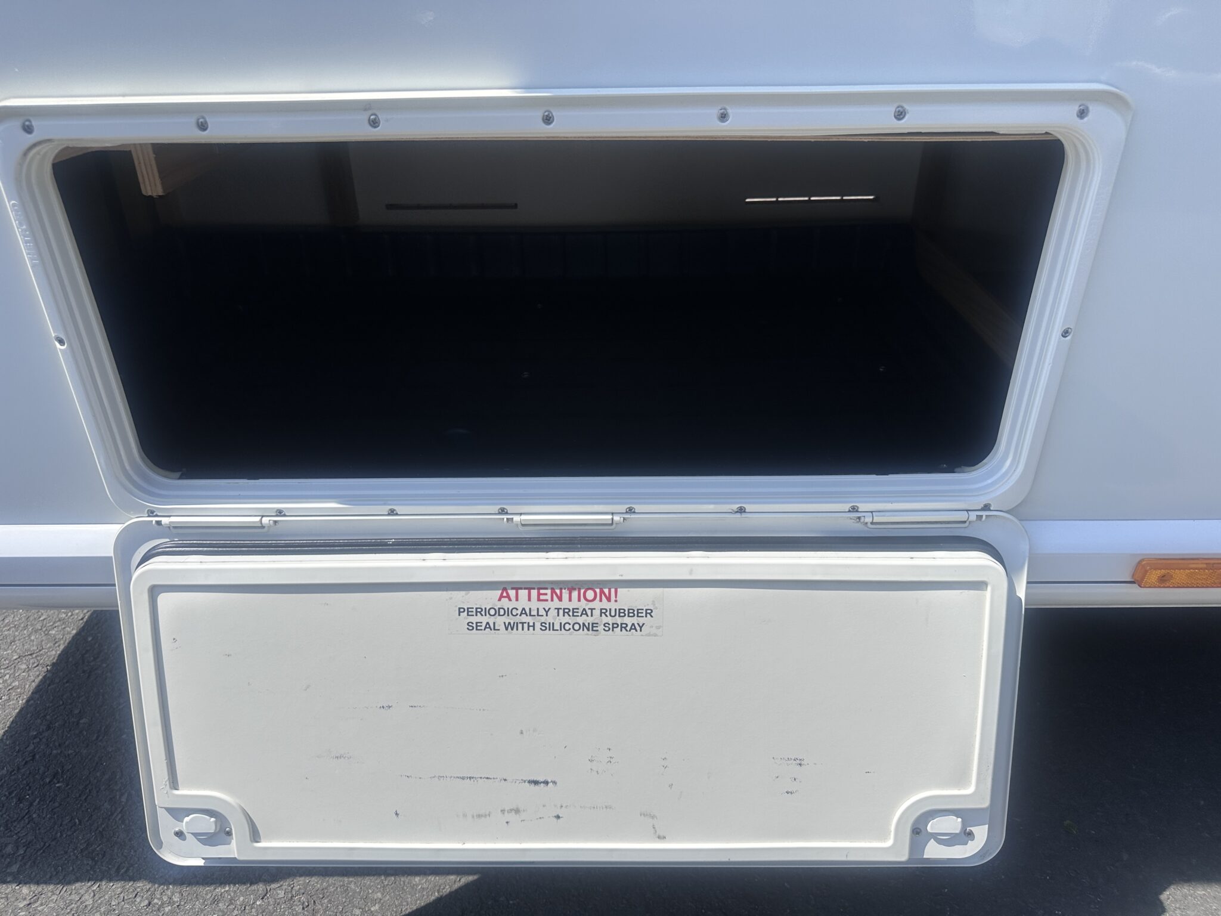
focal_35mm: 24
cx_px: 610
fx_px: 847
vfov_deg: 56.8
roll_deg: -0.4
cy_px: 458
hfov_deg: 71.6
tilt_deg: -28.6
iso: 80
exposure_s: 1/5525
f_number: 1.78
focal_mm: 6.86
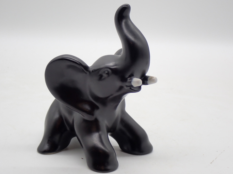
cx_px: 124
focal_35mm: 55
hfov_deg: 34.9
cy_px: 94
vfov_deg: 26.5
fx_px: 370
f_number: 3.8
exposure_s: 1/160
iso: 100
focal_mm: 8.79
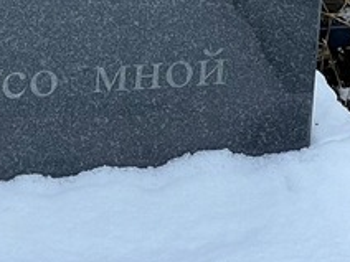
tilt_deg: -21.5
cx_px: -53
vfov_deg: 5.0
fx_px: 2942
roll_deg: -0.4
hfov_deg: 6.8
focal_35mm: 291
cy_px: -226
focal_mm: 9
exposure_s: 1/99
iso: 32
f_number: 2.8
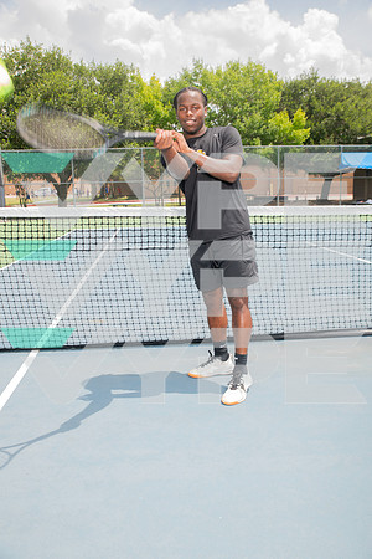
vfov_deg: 58.7
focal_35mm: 32
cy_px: 280
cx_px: 186
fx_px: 496
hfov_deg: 41.1
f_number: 6.3
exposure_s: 1/250
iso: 100
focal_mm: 32
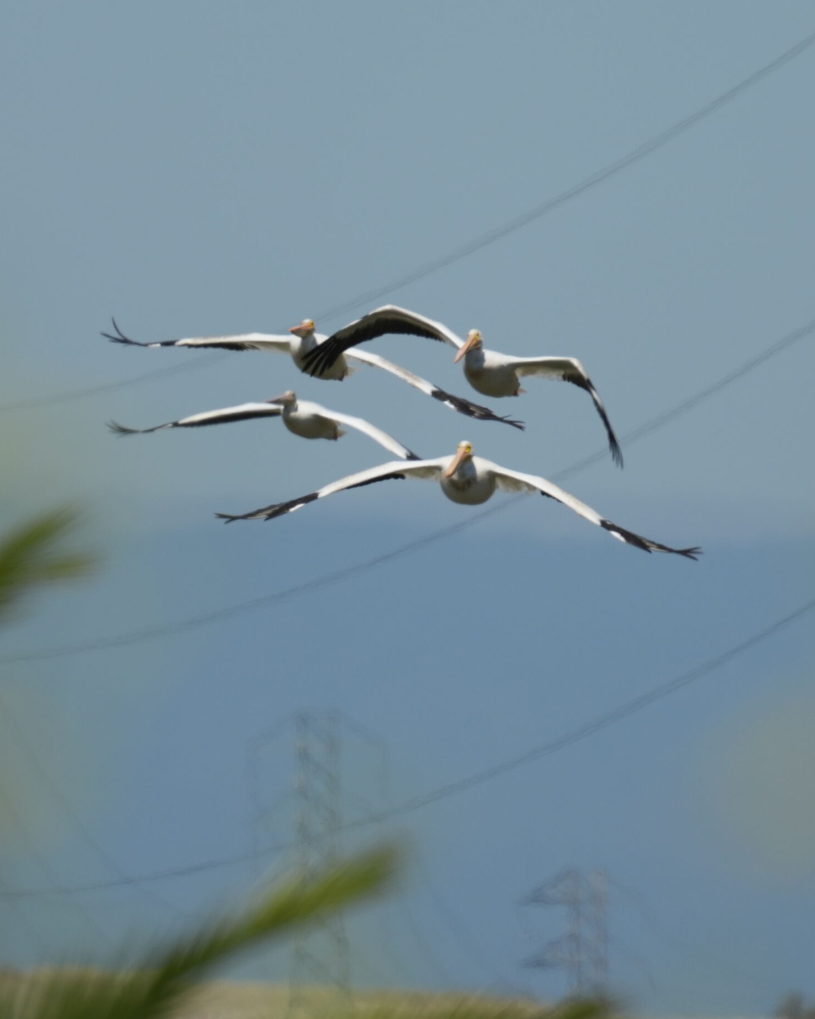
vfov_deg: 1.5
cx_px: 312
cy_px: 432
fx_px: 39826
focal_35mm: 1321
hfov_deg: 1.2
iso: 250
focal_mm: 600
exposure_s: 1/2000
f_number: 5.6
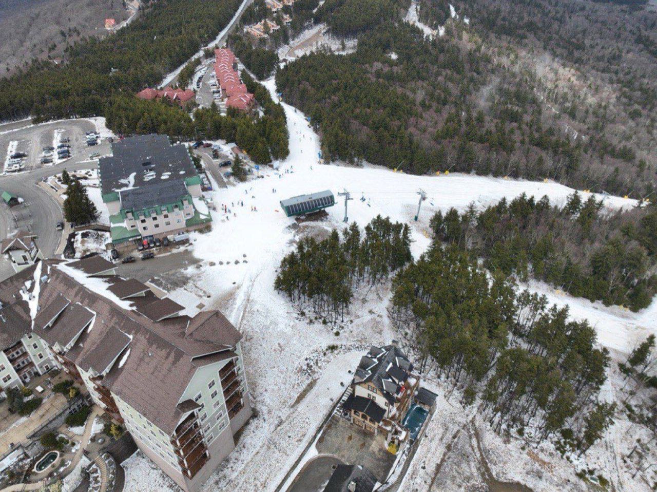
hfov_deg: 71.6
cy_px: 246
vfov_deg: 56.8
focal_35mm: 24
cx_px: 328
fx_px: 455
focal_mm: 12.29
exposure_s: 1/1600
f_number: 2.8
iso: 160
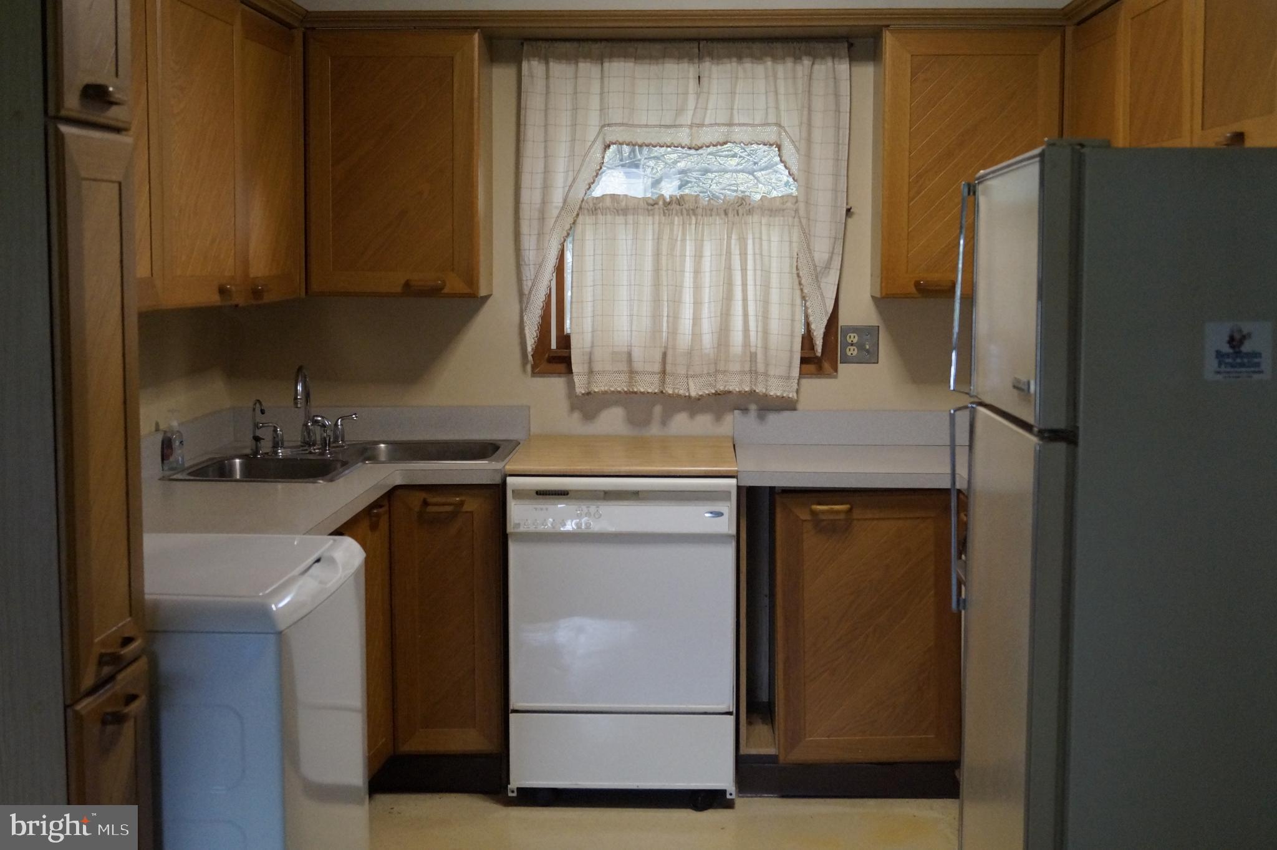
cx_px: 638
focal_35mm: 42
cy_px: 425
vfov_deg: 31.9
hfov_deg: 46.4
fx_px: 1489
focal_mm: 28
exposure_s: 1/160
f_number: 4.5
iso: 2500
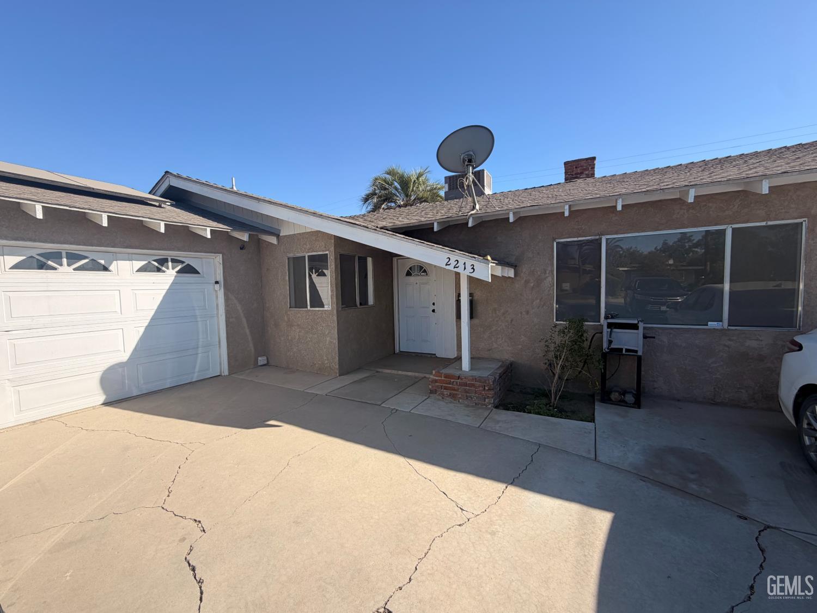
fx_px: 330
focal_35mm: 14
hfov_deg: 102.1
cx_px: 408
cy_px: 306
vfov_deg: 85.7
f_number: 2.2
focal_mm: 2.22
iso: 32
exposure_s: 1/770
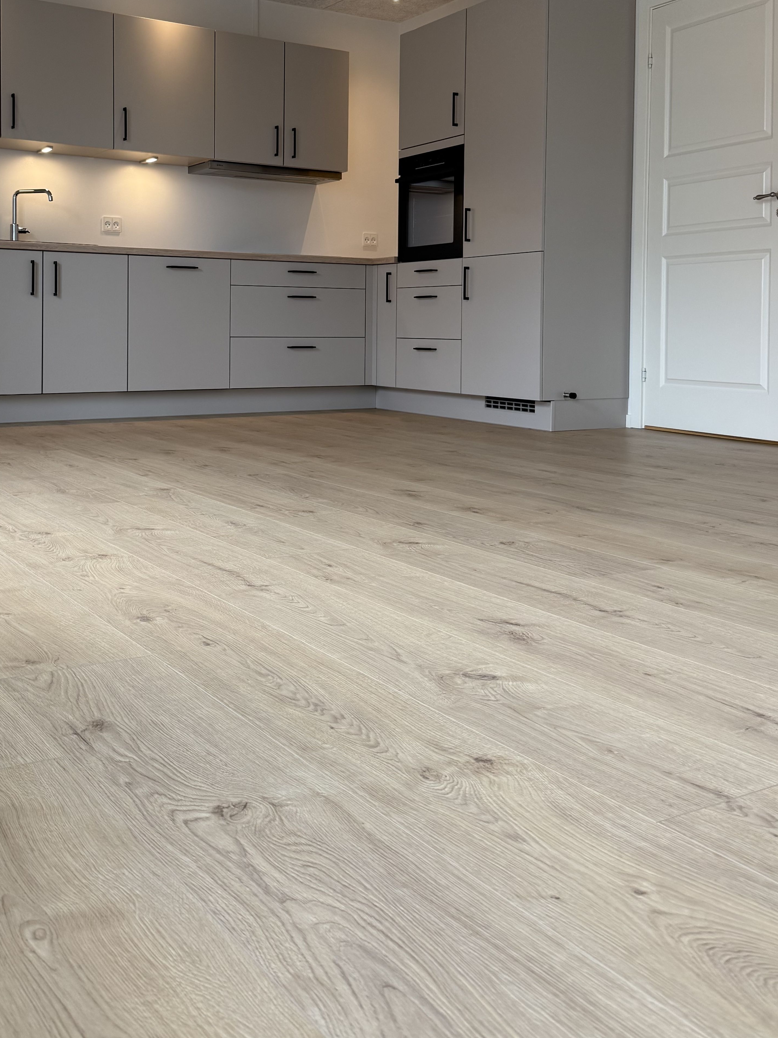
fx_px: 1079
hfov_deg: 39.4
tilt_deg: -2.0
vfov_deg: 50.4
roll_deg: -0.8
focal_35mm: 36
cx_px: 298
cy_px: 347
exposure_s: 1/121
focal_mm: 6.76
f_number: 1.78
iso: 100
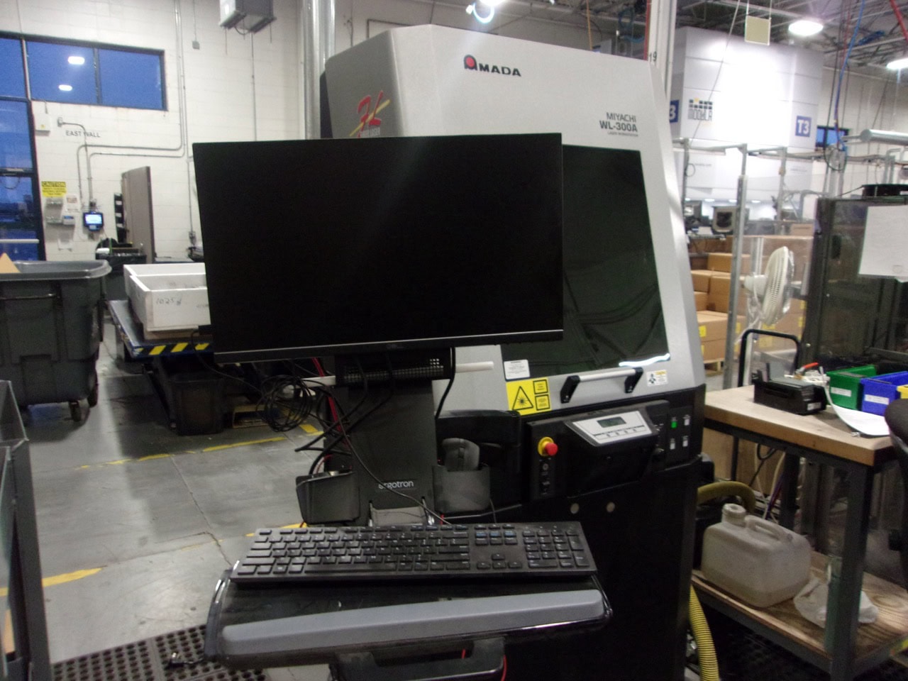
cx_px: 454
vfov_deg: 51.4
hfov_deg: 65.3
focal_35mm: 27
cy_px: 340
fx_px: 708
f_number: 3
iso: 400
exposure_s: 1/27
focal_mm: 4.9
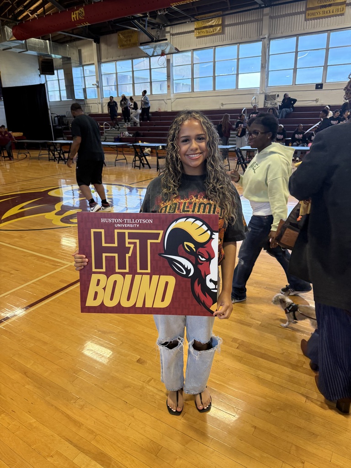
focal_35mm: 24
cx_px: 176
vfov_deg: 71.6
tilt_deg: -18.2
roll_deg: +1.6
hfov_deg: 56.8
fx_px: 324
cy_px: 234
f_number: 1.78
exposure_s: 1/60
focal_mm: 6.76
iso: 200
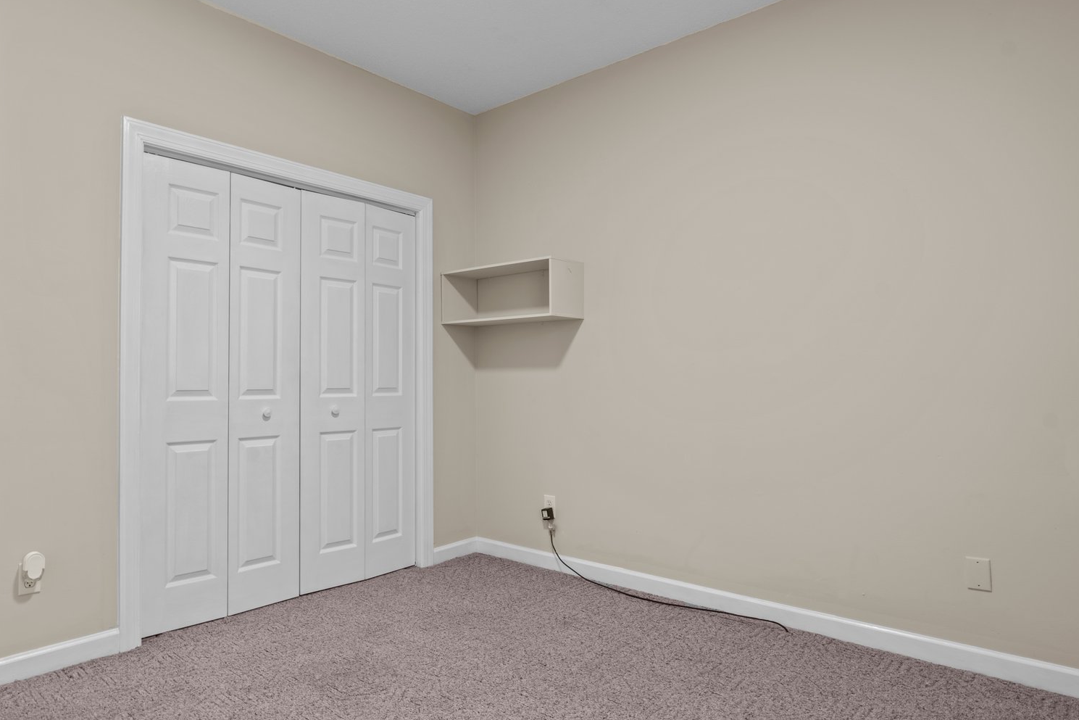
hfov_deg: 78.2
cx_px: 468
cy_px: 386
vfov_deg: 57.2
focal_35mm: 22
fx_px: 659
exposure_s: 2
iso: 320
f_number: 8
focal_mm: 16
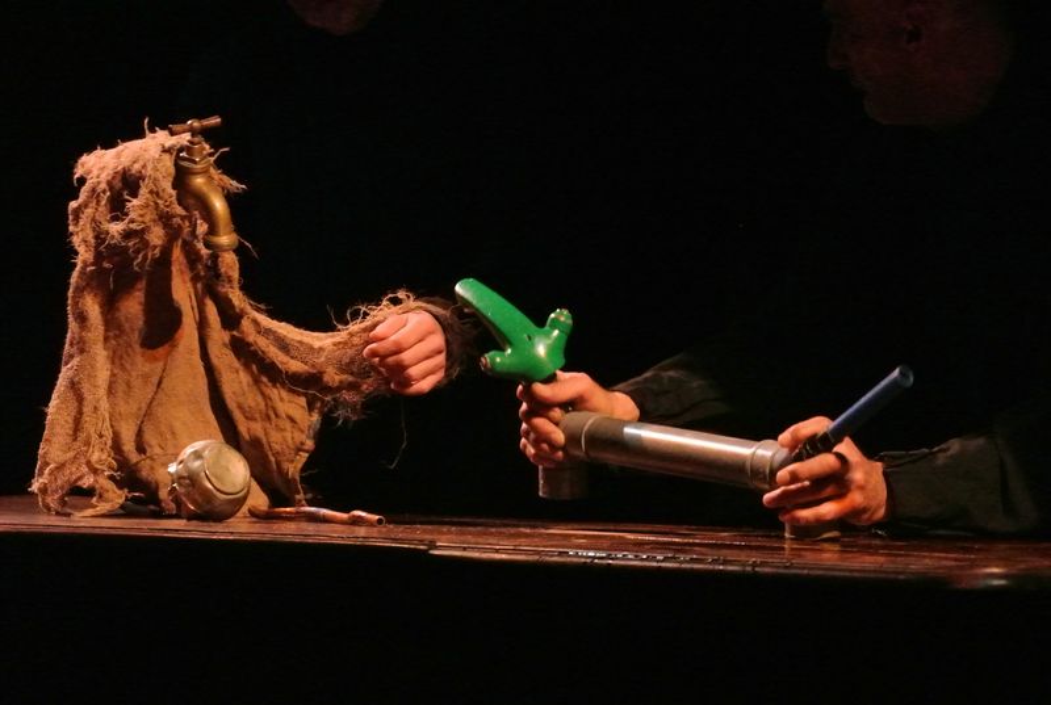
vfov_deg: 7.1
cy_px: 352
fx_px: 5646
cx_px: 526
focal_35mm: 193
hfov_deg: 10.6
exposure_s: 1/60
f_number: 4.8
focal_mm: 71.6
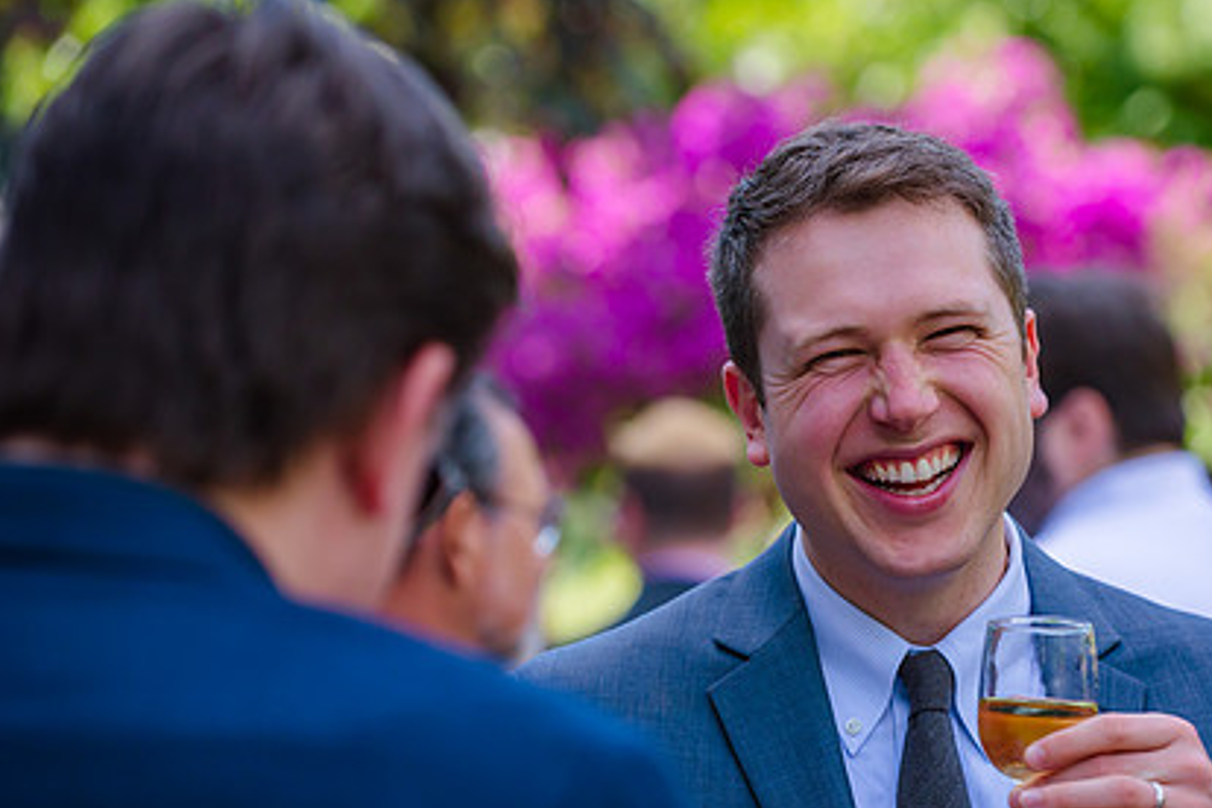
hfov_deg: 11.3
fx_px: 6127
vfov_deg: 7.5
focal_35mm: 182
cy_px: 463
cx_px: 755
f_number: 3.5
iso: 400
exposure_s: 1/800
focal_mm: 130
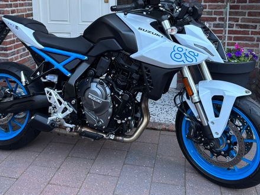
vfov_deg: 37.0
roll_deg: -0.2
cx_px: 123
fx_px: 285
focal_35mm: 38
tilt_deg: -12.5
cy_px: 56
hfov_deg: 49.0
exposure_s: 1/92
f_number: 1.6
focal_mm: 5.96
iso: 125
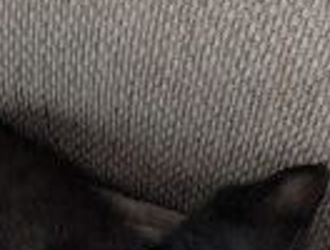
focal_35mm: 85
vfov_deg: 16.3
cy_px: 346
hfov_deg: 21.6
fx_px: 813
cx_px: -41
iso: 41
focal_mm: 6.81
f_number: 1.85
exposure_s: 1/250
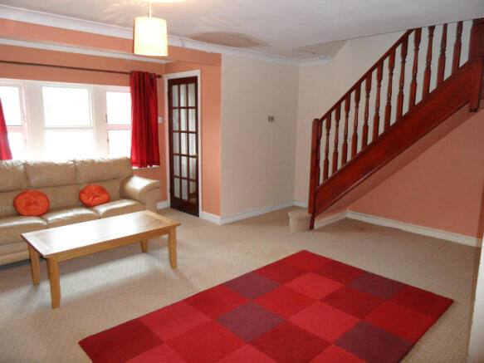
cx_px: 242
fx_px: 335
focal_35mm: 24
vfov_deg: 56.8
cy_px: 182
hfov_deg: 71.6
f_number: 3.2
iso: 240
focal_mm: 3.9
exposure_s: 1/30
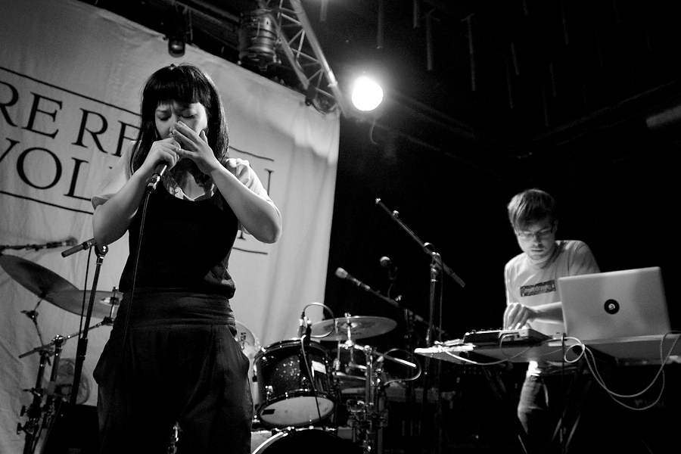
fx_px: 567
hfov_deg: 61.9
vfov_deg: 43.6
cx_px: 340
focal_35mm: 30
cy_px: 227
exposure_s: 1/60
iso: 400
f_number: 1.8
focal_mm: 20
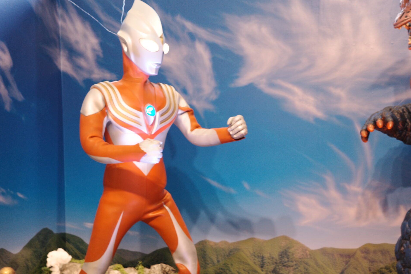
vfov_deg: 24.9
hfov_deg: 36.6
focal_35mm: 54
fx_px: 616
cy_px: 183
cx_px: 262
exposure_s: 1/60
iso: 400
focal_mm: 26
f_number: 4
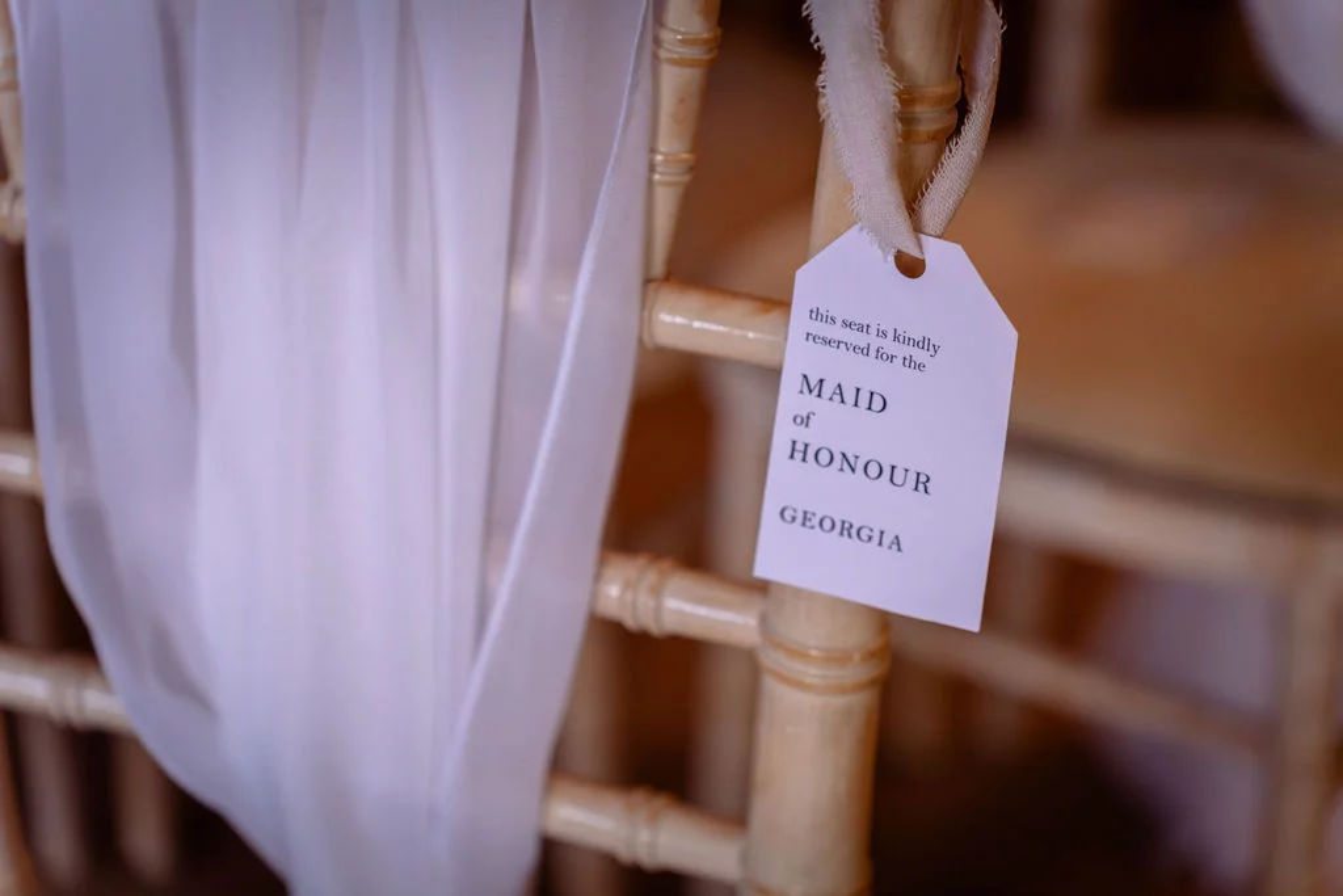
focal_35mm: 75
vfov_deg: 18.2
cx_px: 672
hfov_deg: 27.0
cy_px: 448
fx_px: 2798
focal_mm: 75
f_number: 2.8
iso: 500
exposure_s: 1/200
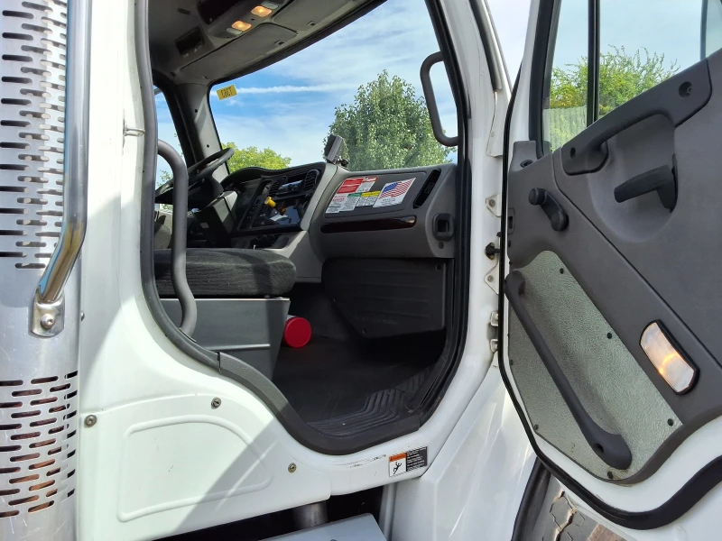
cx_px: 361
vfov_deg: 49.7
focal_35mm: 28
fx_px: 584
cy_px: 270
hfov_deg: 63.4
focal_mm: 2.91
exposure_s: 1/1464
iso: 32
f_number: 1.9
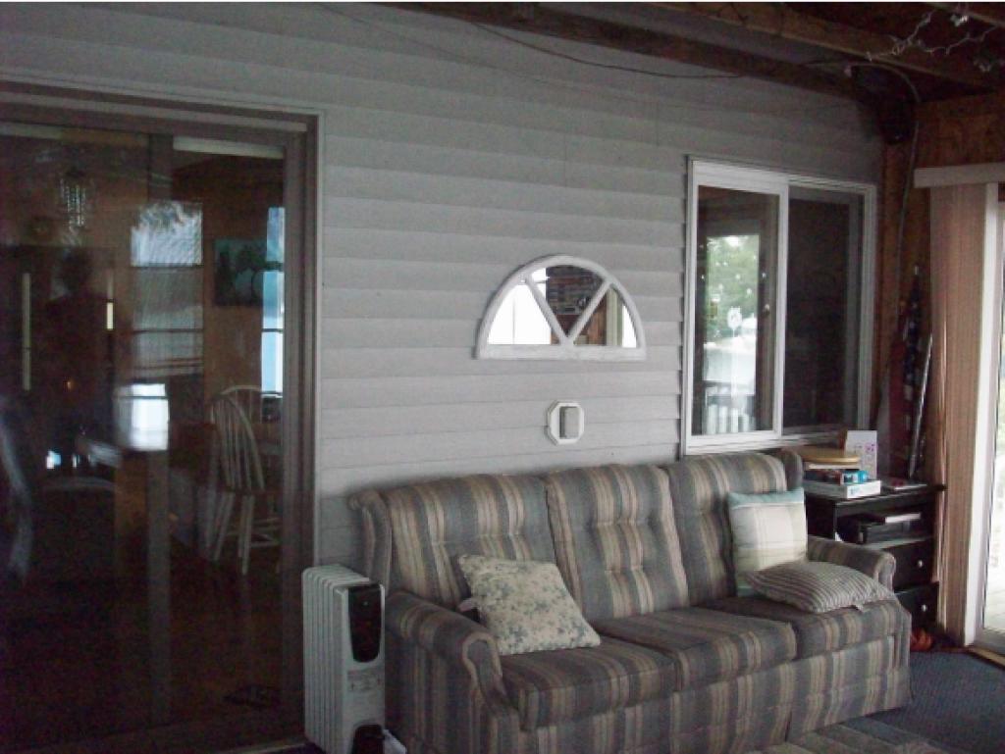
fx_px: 1075
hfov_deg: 50.1
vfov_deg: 38.7
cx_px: 502
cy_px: 377
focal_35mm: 37
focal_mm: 6.2
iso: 800
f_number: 2.8
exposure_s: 1/128
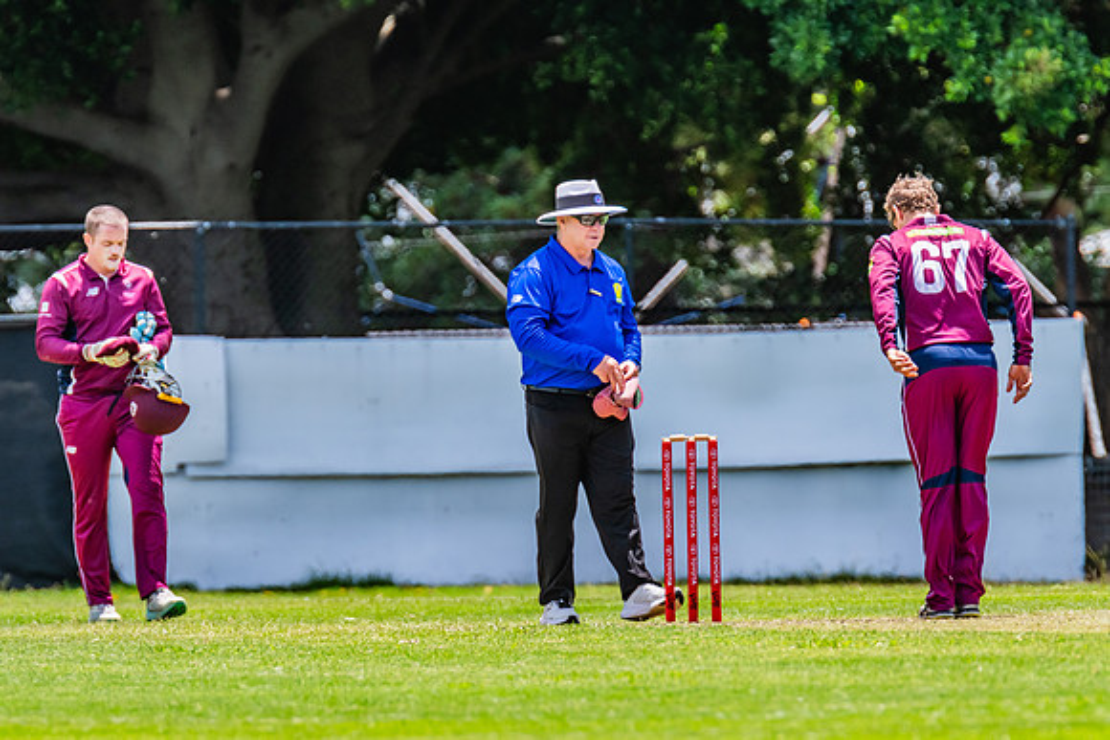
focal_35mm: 714
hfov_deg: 2.9
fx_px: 22009
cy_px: 378
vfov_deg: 1.9
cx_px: 521
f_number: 10
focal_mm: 600
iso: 800
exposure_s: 1/1000
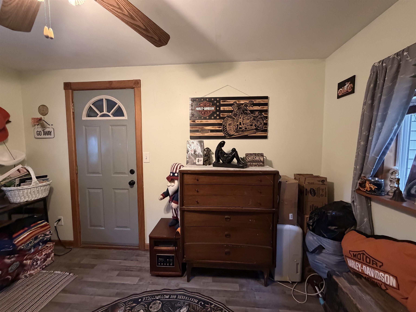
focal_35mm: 14
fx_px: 168
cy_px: 156
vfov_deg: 85.7
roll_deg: +1.4
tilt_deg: -1.8
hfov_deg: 102.1
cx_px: 208
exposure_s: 1/60
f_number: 2.2
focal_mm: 2.22
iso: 640
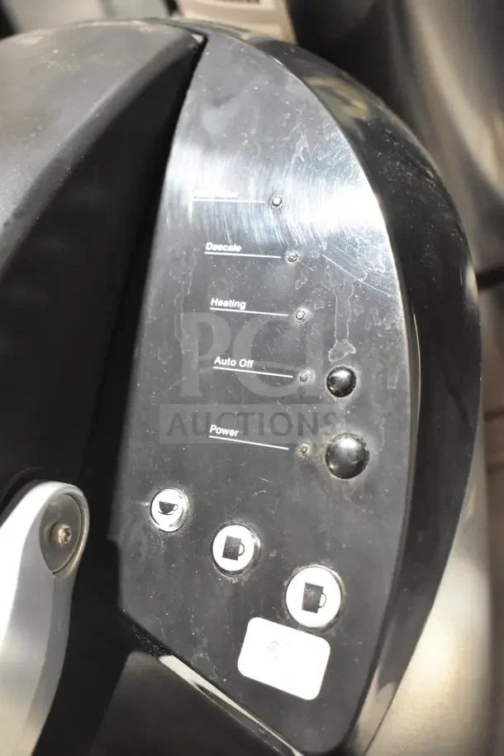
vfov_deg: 43.6
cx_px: 252
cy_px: 378
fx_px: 945
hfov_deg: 29.9
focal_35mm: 45
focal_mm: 30
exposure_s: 1/125
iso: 6400
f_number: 5.6
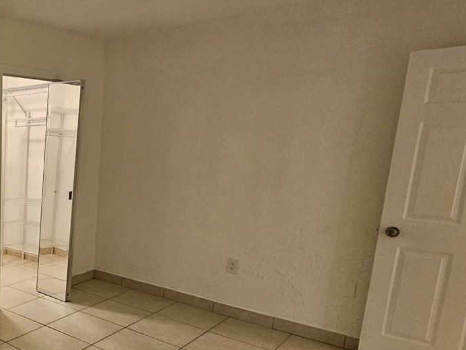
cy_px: 223
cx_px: -30
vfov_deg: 46.3
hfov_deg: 46.6
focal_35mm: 30
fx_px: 404
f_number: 2.2
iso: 200
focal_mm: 2.2
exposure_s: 1/60
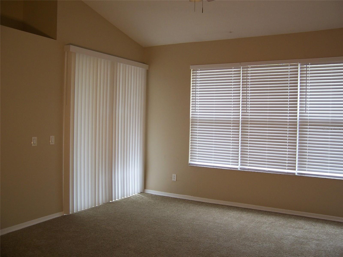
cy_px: 128
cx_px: 172
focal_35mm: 33
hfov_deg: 55.4
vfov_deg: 42.9
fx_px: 327
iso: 80
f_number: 3.4
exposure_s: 1/45
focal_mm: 5.5
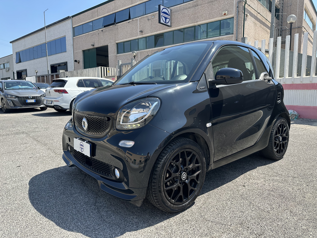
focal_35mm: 24
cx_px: 158
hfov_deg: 71.6
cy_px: 119
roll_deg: +1.4
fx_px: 220
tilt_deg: -6.2
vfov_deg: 56.8
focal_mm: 6.86
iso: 80
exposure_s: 1/2110
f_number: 1.78
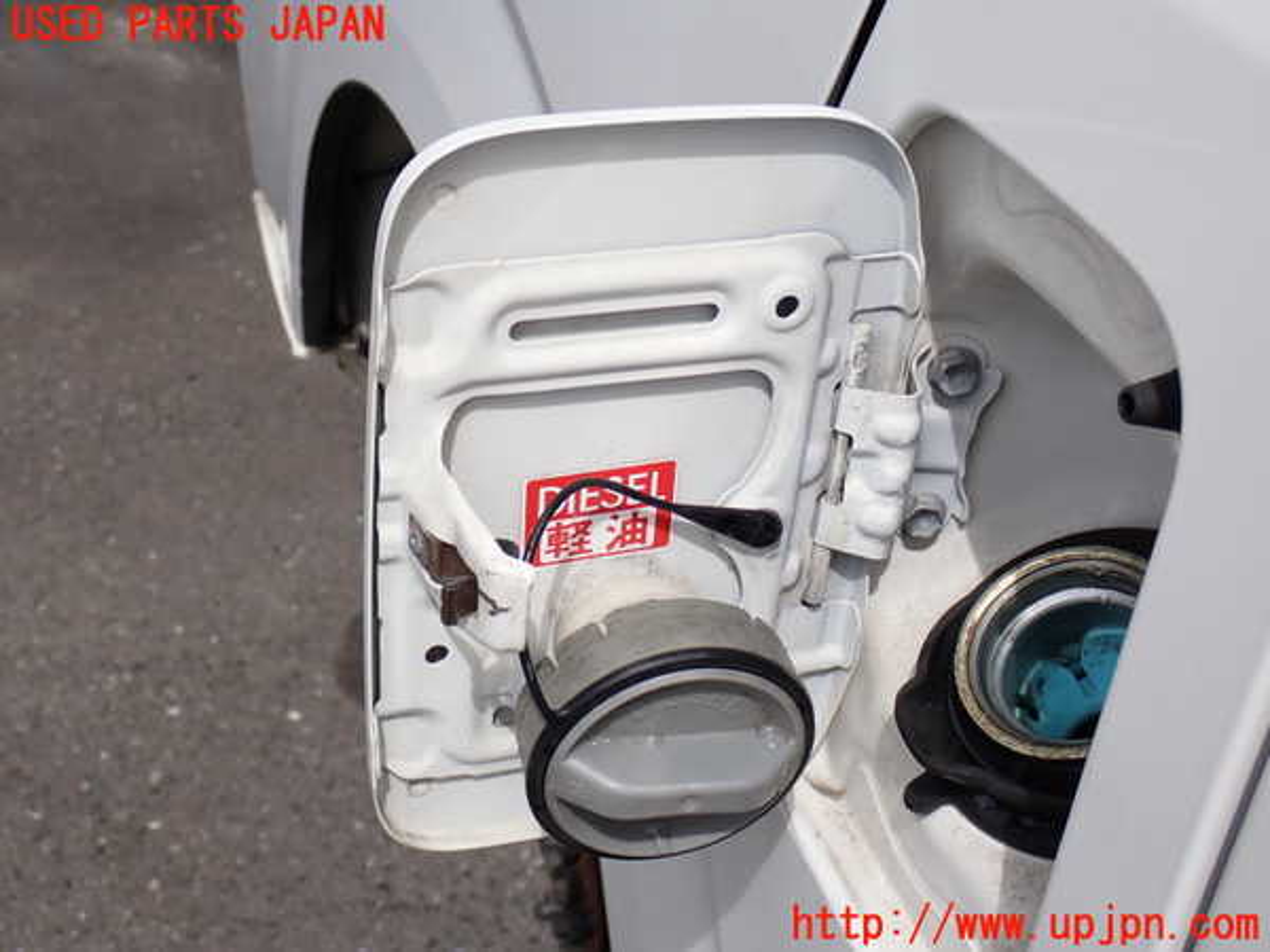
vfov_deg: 29.1
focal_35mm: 50
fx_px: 1834
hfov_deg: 38.2
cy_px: 476
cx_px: 635
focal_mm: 9.01
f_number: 4.5
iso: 100
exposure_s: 1/640
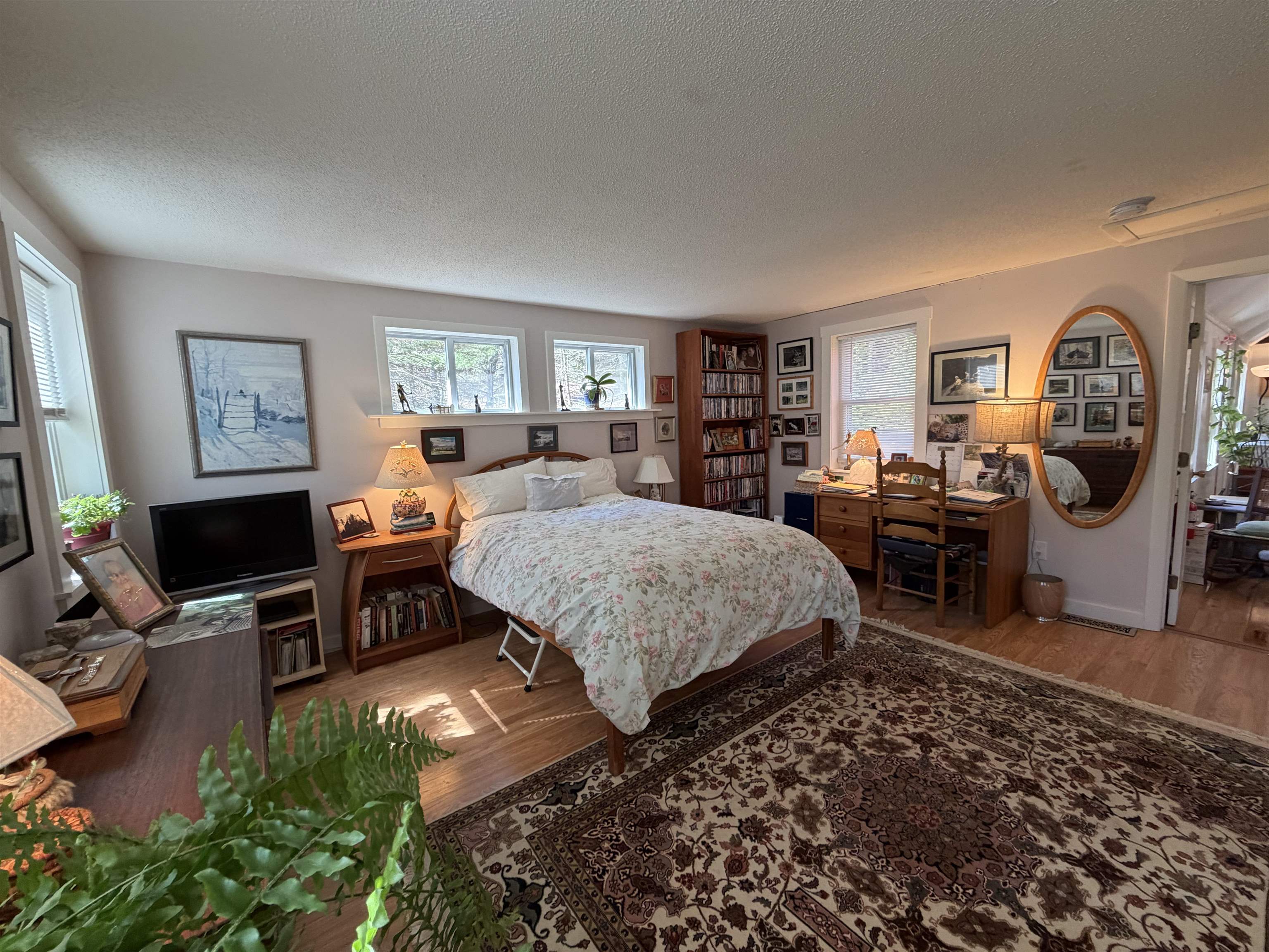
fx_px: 513
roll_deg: +1.9
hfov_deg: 102.1
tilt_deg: -6.6
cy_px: 476
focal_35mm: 14
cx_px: 634
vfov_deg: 85.7
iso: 250
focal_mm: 2.22
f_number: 2.2
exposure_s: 1/120
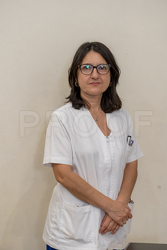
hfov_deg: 13.0
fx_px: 731
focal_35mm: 105
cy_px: 125
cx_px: 84
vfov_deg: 19.5
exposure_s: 1/80
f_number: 4
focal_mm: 105
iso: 5000
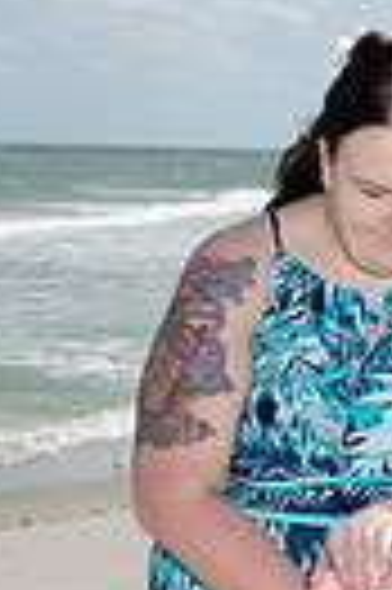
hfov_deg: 11.8
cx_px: 491
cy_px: 545
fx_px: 1850
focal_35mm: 113
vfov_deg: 17.8
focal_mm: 22
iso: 100
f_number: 10
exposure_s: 1/250
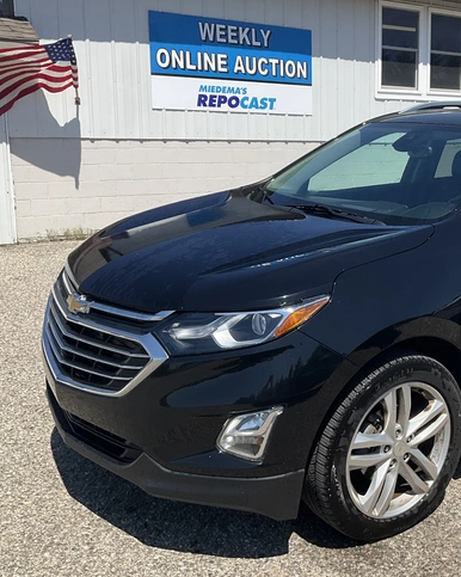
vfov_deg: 41.9
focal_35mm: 44
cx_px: 391
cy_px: 249
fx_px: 751
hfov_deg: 32.8
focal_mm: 3
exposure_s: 1/2058
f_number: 1.8
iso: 25
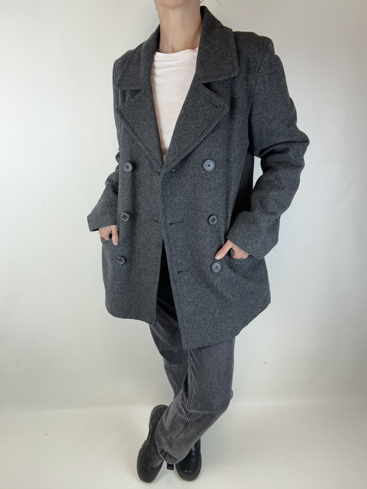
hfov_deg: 58.9
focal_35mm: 23
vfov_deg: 73.9
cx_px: 184
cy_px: 244
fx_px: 325
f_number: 1.9
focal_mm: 2.69
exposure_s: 1/100
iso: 25
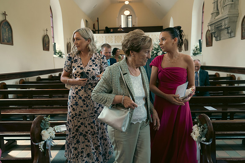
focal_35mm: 24
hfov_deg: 73.7
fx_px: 163
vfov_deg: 53.2
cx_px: 122
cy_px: 82
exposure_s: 1/250
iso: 2000
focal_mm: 24
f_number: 3.5
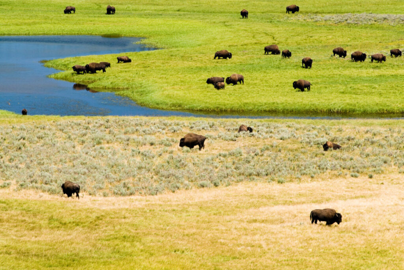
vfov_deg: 4.6
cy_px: 135
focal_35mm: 300
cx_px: 202
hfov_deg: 6.9
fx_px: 3370
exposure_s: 1/160
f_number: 9
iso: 400
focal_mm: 200
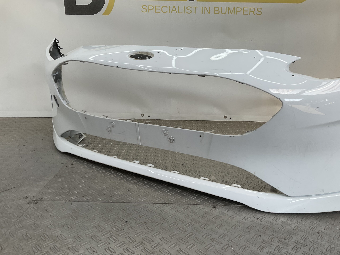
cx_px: 170
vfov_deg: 48.2
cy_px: 128
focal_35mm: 29
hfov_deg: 61.7
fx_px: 285
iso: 16
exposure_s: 1/251
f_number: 1.8
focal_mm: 3
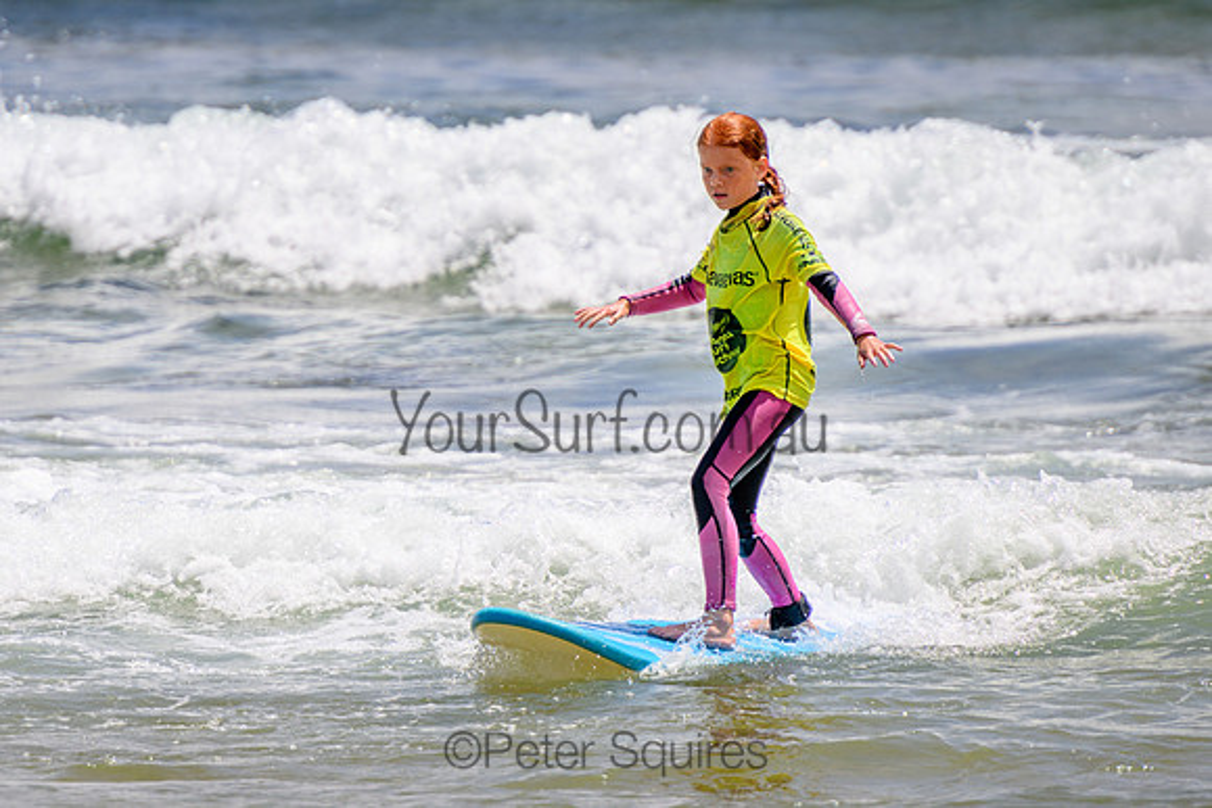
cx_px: 438
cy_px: 378
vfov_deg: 2.5
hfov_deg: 3.7
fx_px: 18516
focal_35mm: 550
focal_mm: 400
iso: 125
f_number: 5.6
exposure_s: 1/2000
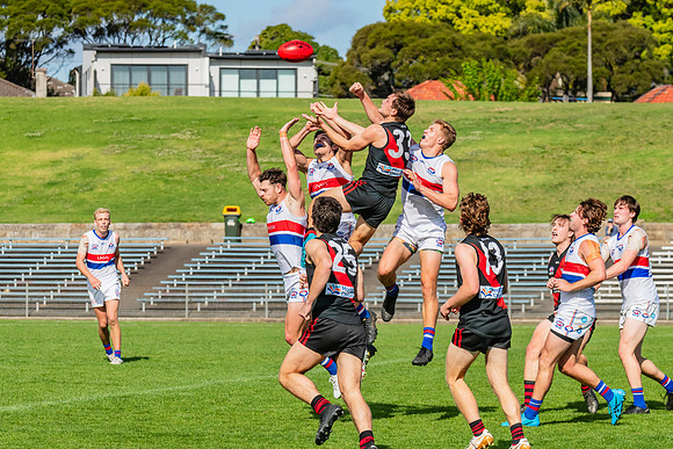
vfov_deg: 6.3
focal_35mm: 219
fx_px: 4104
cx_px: 324
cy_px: 219
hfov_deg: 9.4
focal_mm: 210
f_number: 13
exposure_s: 1/1600
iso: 800
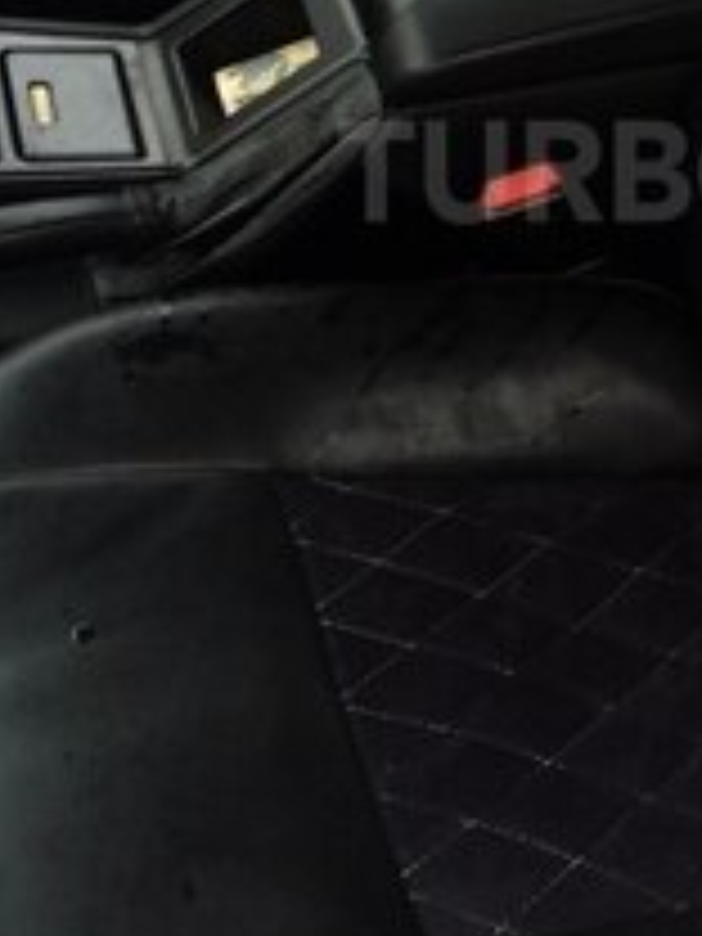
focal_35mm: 69
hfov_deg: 20.7
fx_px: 1866
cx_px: 684
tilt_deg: -45.2
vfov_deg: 27.5
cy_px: 171
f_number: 2.2
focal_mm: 4.15
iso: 40
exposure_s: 1/50
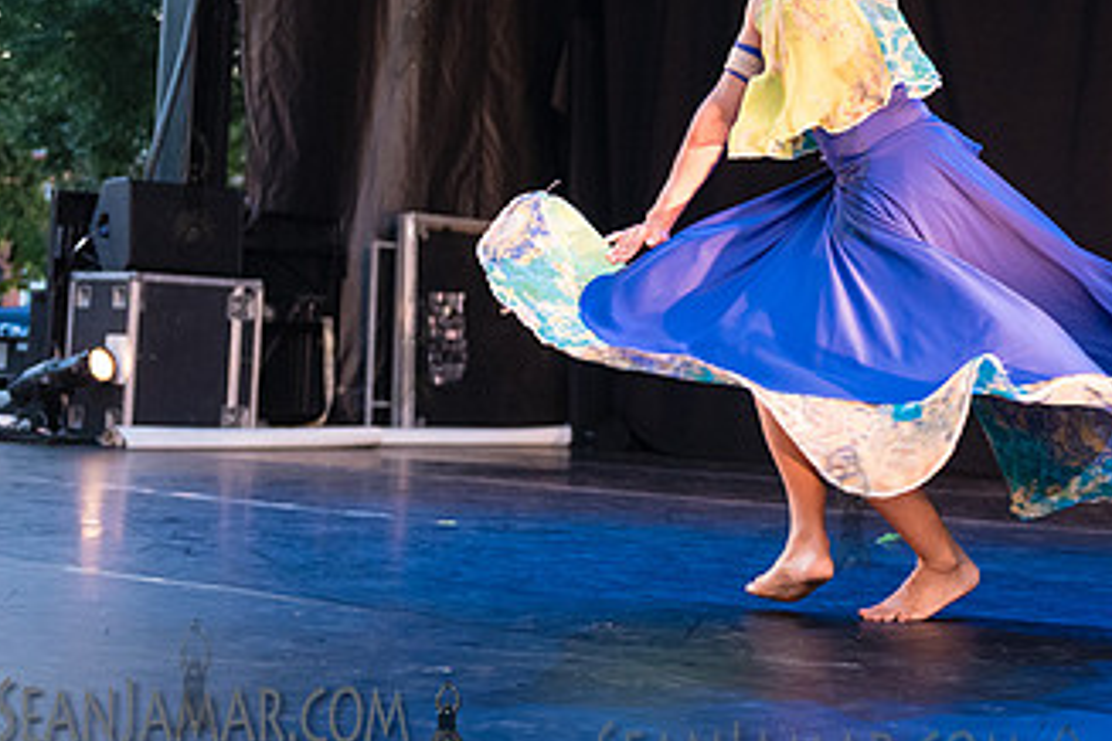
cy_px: 182
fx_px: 2193
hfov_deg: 28.0
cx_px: 850
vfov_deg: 19.1
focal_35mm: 71
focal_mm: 40
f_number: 2.8
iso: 4000
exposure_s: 1/400
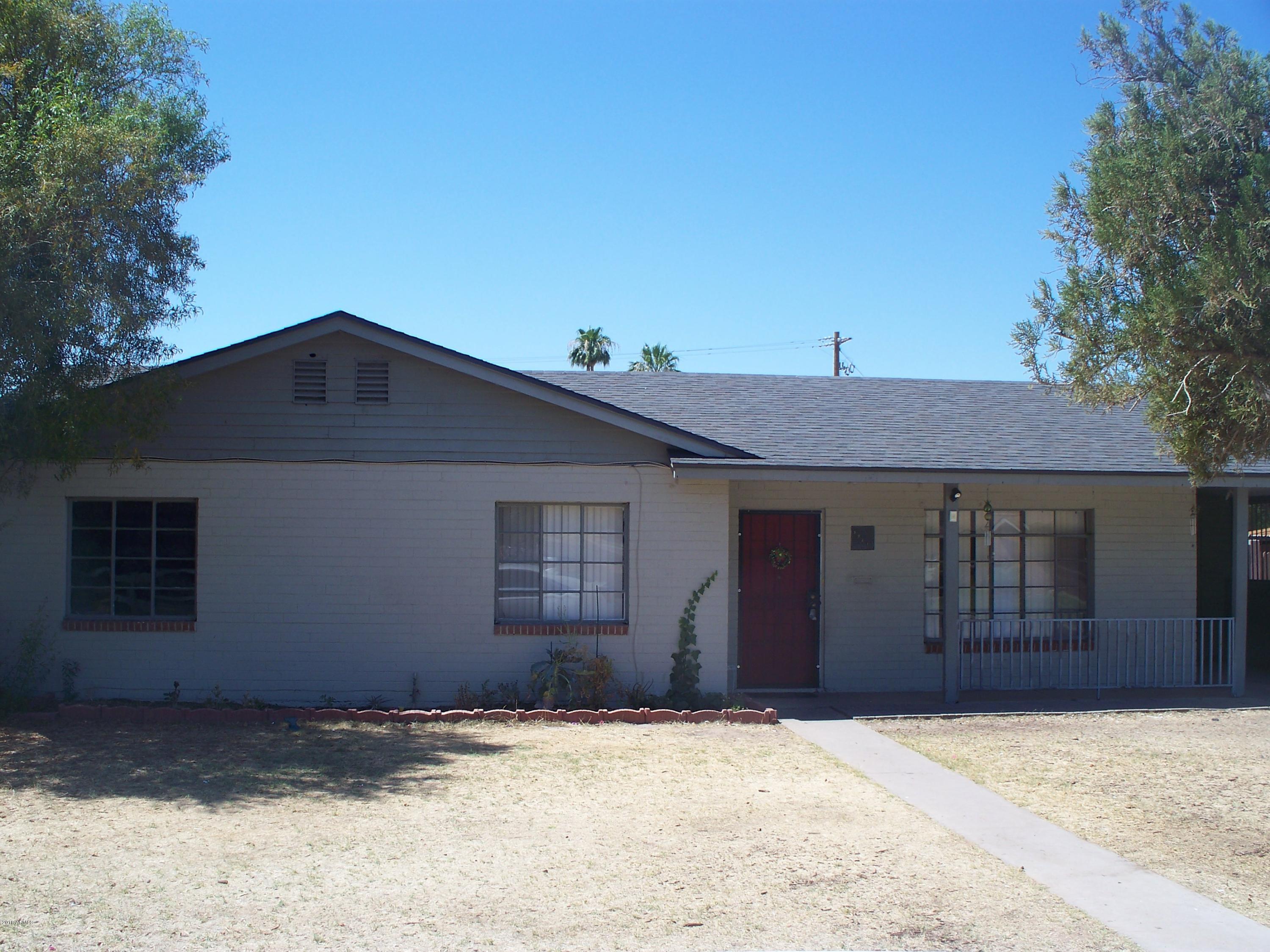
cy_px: 476
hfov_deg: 51.4
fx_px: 1321
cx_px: 635
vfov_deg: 39.7
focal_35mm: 36
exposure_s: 1/320
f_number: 5
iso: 80
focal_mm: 7.54
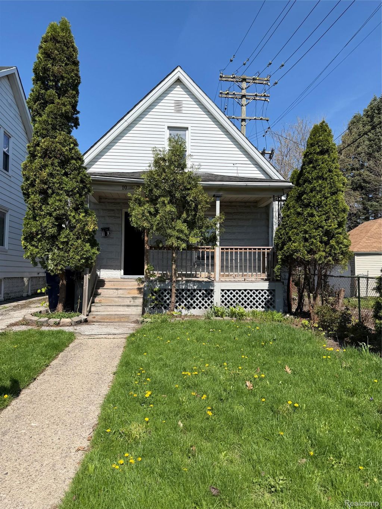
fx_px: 353
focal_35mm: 24
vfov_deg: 71.6
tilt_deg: +1.3
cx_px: 191
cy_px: 254
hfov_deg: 56.8
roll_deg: -0.4
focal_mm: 6.76
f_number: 1.78
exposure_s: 1/4673
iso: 80
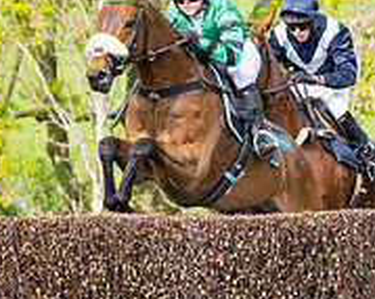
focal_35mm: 520
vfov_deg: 3.0
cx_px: 450
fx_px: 5768
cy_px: 146
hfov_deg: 3.7
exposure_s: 1/2000
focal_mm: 98
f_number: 4
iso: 400
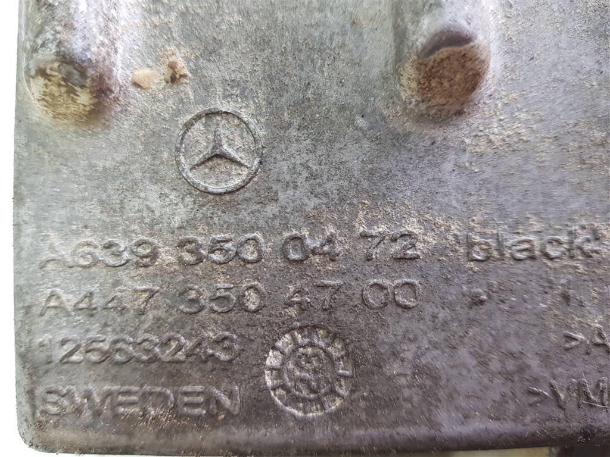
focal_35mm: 26
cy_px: 228
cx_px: 305
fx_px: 458
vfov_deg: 53.1
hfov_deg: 67.3
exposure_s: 1/50
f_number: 1.7
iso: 80
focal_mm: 4.2
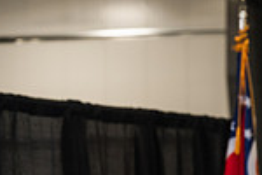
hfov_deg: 7.5
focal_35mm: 271
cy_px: 267
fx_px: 1972
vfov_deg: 5.0
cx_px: 362
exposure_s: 1/200
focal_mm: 70
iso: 1250
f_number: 4
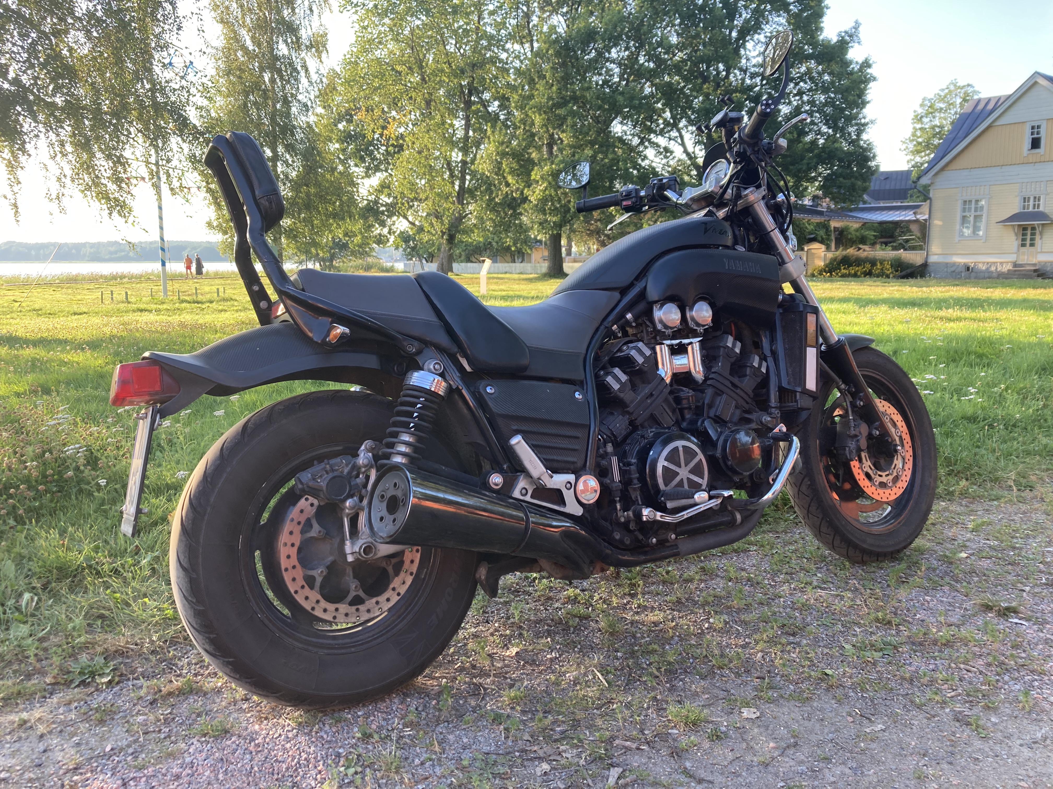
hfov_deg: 63.4
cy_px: 394
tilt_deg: -7.2
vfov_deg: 49.7
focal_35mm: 28
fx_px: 852
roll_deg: +0.1
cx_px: 526
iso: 25
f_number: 1.8
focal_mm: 3.99
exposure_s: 1/121
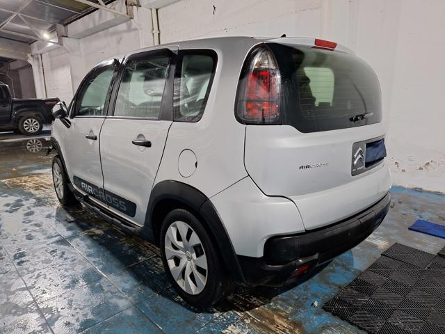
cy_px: 167
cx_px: 222
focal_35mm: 23
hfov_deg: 73.9
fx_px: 296
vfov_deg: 58.9
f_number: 1.8
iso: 250
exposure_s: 1/40
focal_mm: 5.54
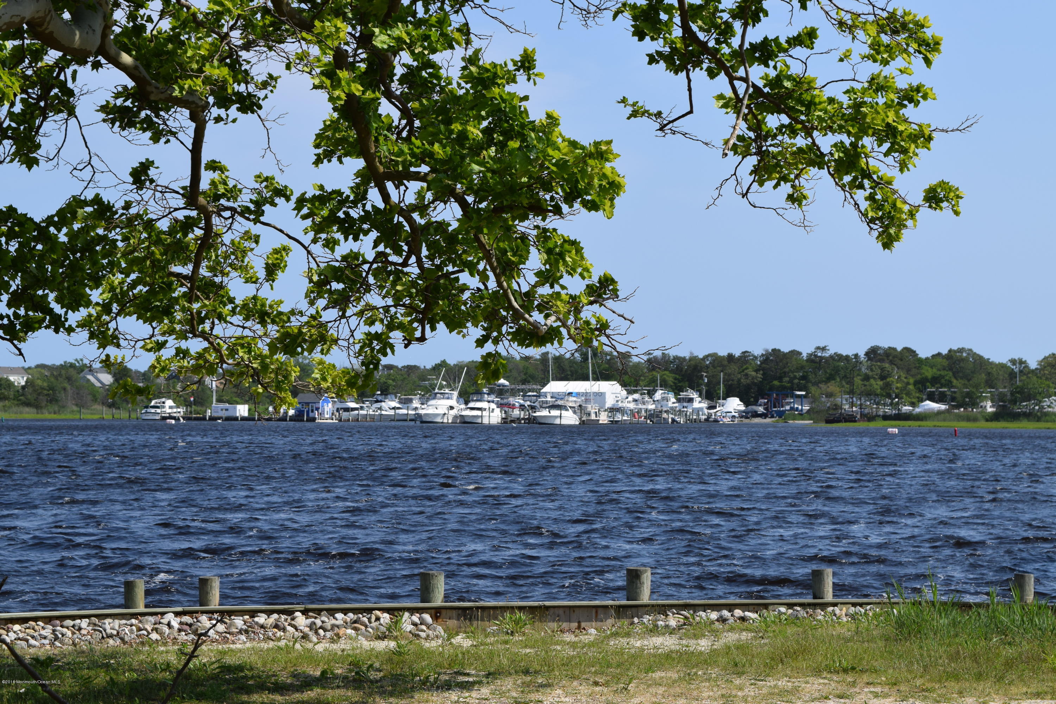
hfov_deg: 24.6
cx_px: 528
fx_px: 2420
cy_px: 352
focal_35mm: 82
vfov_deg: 16.6
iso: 200
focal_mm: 55
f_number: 11
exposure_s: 1/500
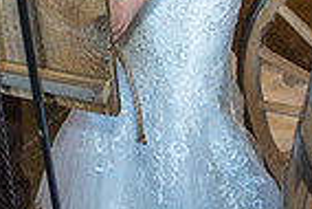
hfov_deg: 17.9
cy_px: -189
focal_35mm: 114
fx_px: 989
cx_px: 103
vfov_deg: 11.1
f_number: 2.8
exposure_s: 1/160
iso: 1600
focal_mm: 28
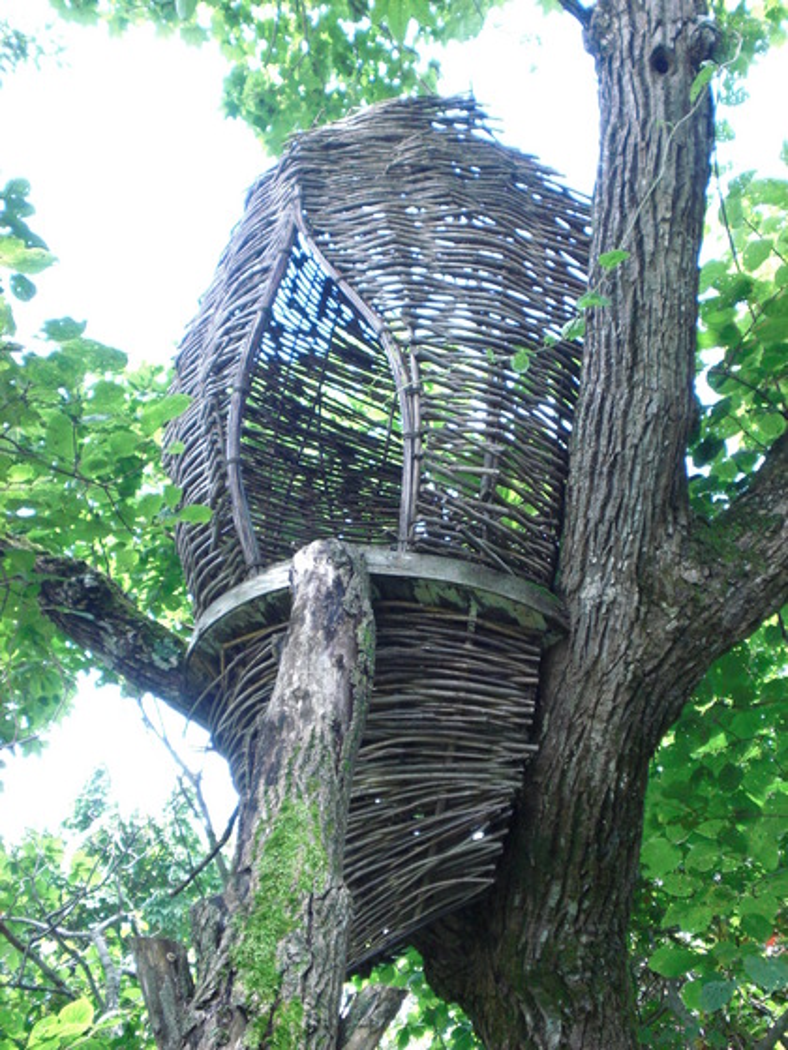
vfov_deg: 37.5
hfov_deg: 28.6
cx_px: 394
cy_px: 525
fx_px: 1548
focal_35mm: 51
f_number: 3.6
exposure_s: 1/100
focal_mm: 8.44
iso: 200
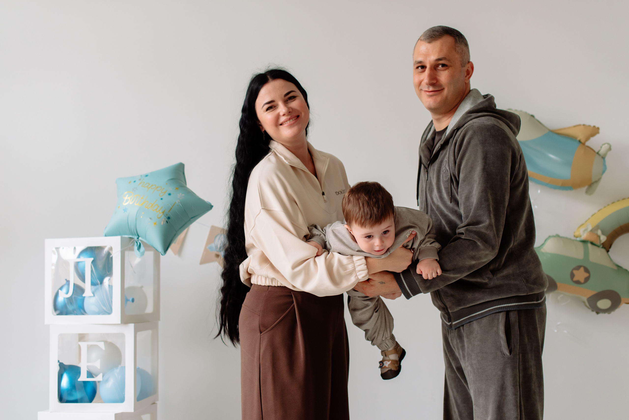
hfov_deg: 39.6
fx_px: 874
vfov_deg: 27.0
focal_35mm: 50
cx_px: 314
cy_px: 210
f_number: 2.8
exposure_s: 1/160
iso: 400
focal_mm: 50
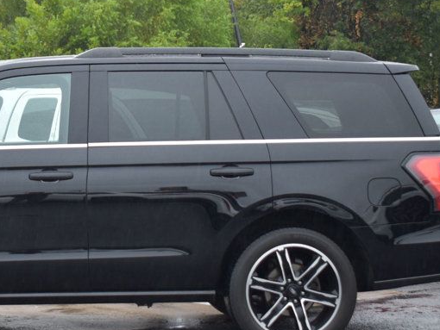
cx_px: 66
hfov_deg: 17.7
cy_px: 144
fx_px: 1399
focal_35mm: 110
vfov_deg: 13.5
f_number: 4.8
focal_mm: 38
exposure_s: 1/125
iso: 200
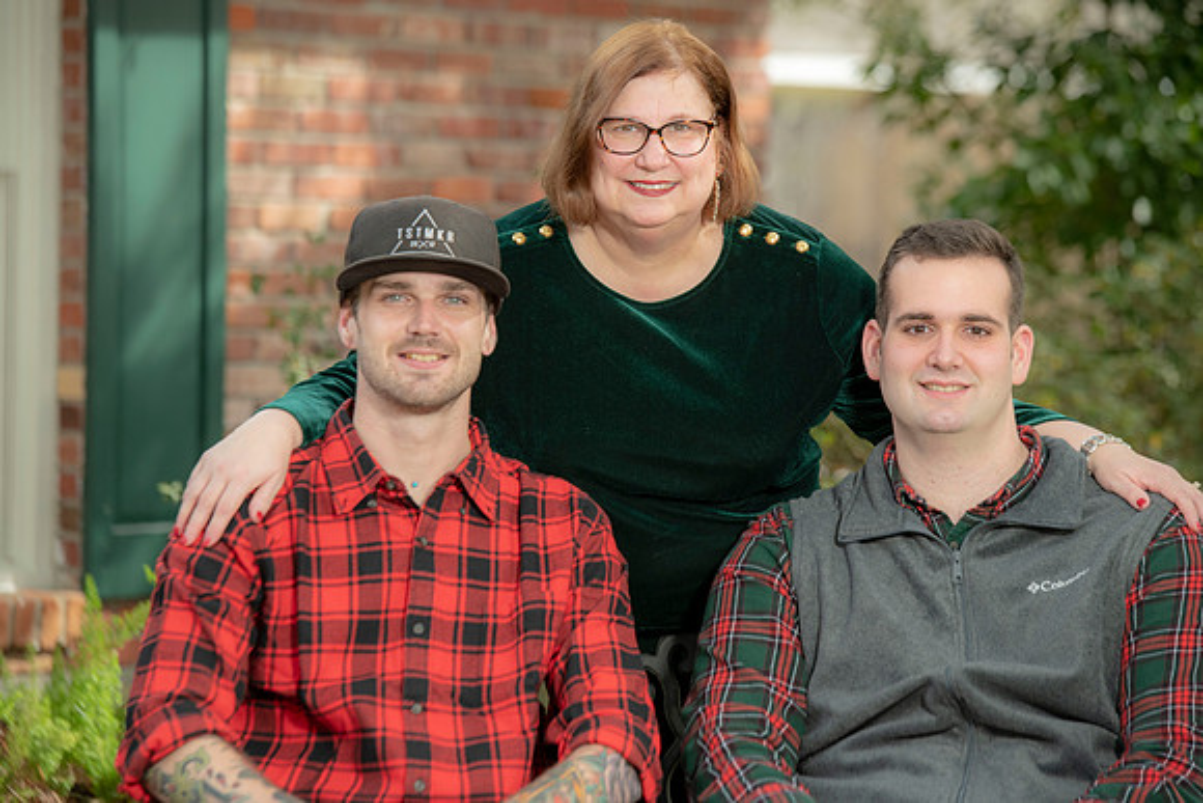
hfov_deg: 11.7
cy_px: 402
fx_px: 5849
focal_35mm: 175
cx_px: 602
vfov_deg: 7.9
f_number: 5
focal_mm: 175
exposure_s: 1/200
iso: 320
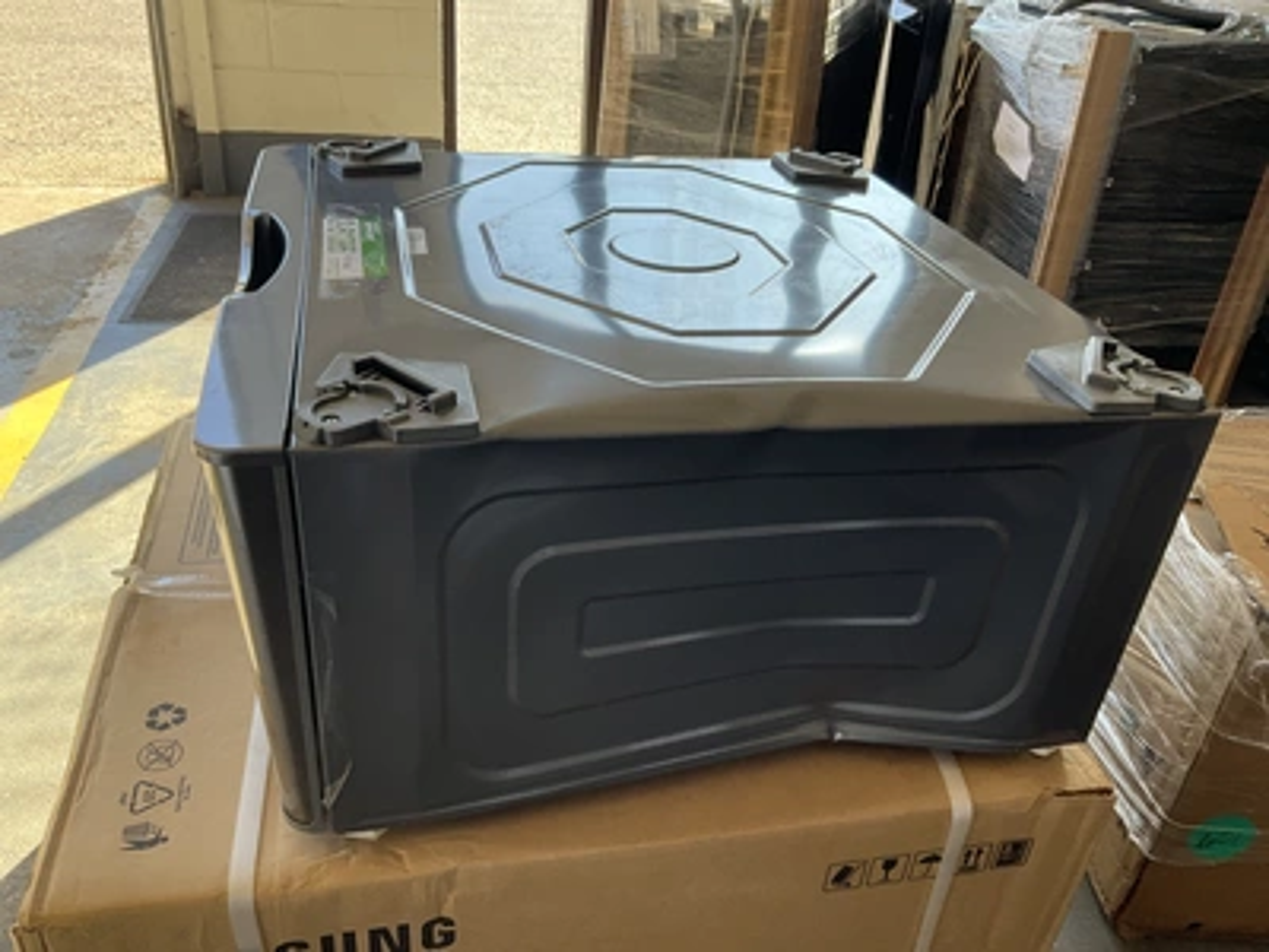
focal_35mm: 29
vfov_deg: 48.2
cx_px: 634
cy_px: 476
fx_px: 1063
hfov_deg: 61.7
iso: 32
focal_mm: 3
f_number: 1.8
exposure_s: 1/128
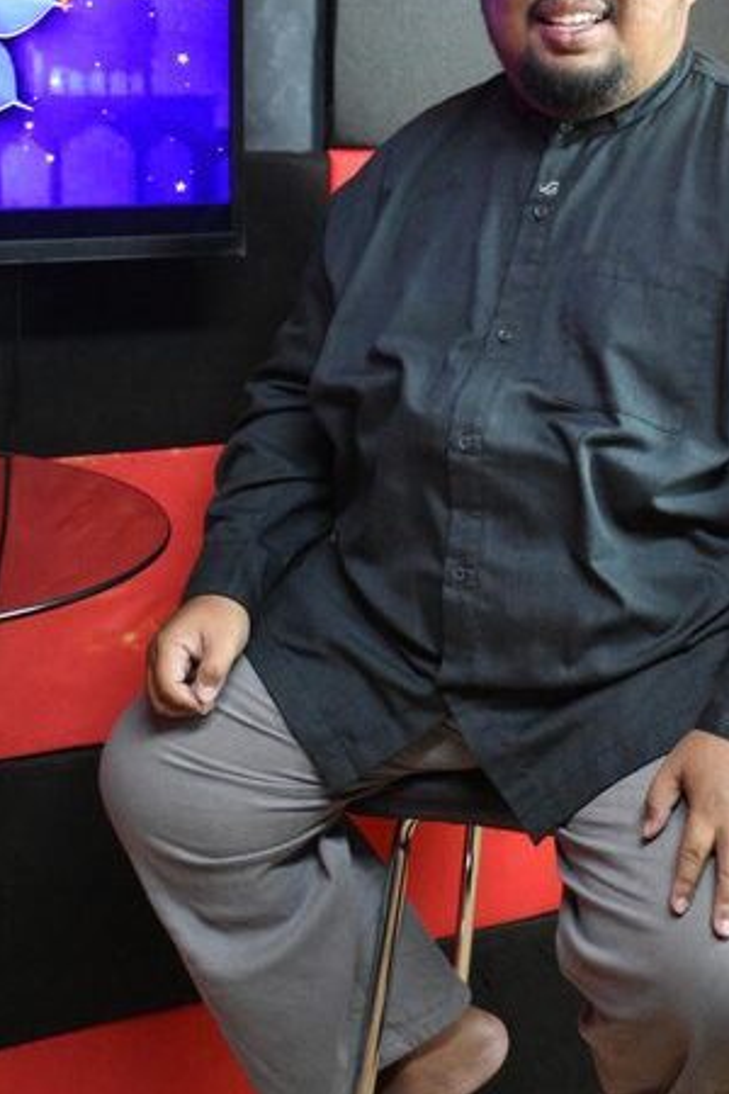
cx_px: 608
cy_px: 287
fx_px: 2005
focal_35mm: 66
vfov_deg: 30.1
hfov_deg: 20.3
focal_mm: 22
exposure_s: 1/80
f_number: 3.8
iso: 3200
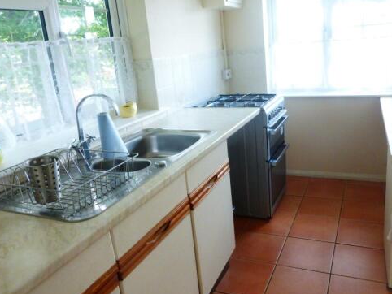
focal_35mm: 29
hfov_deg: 61.3
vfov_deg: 48.2
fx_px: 329
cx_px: 226
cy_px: 132
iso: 400
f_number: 3.3
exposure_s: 1/40
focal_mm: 4.3
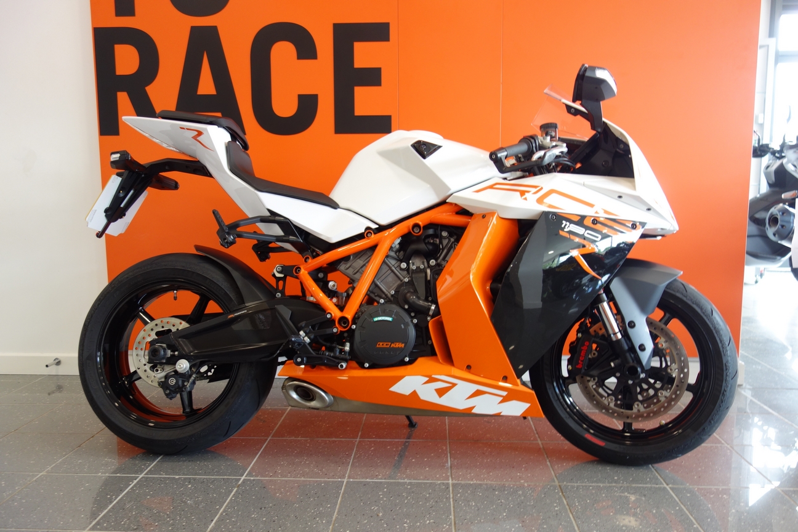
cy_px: 266
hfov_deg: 65.5
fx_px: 621
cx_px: 399
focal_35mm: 28
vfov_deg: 46.4
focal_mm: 10.4
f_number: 1.8
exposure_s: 1/50
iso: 125
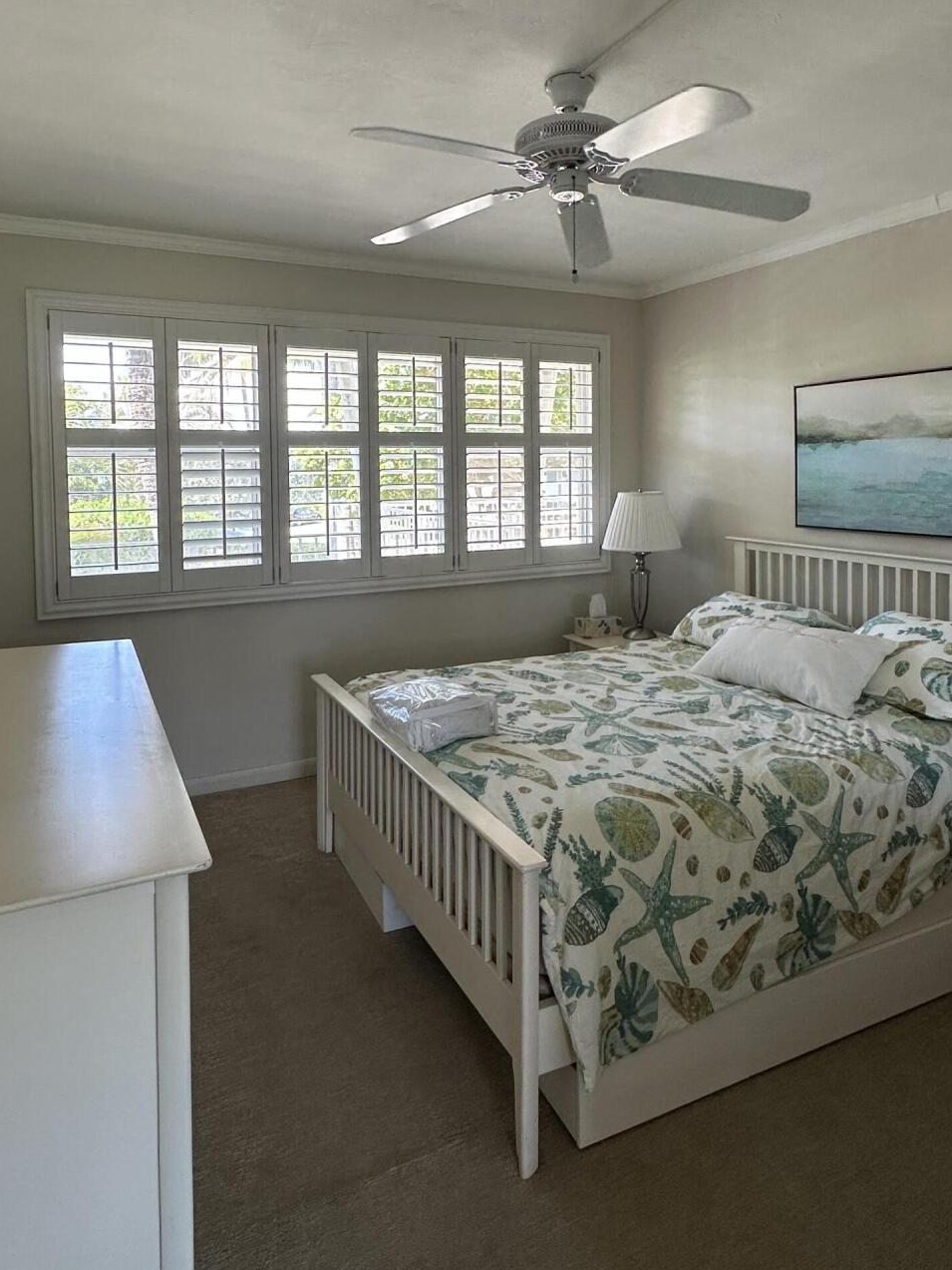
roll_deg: -0.3
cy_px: 502
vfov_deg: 75.4
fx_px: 807
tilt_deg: -2.5
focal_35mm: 22
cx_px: 473
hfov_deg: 61.1
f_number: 2.2
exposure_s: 1/120
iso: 80
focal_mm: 2.22
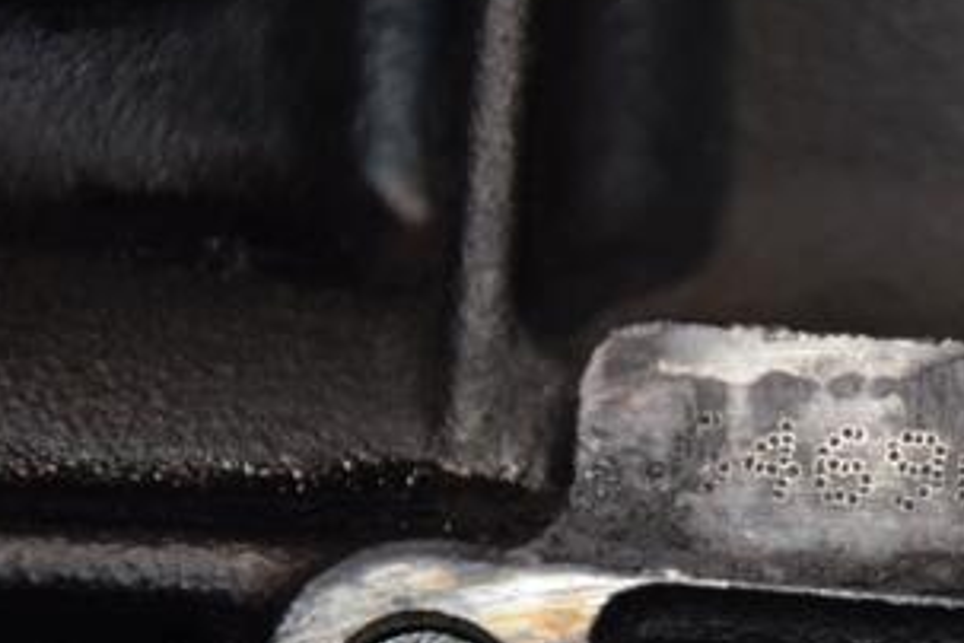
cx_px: 862
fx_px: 8354
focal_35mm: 312
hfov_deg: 6.6
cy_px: 538
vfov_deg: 4.4
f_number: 5.6
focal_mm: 105
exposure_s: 1/60
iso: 800
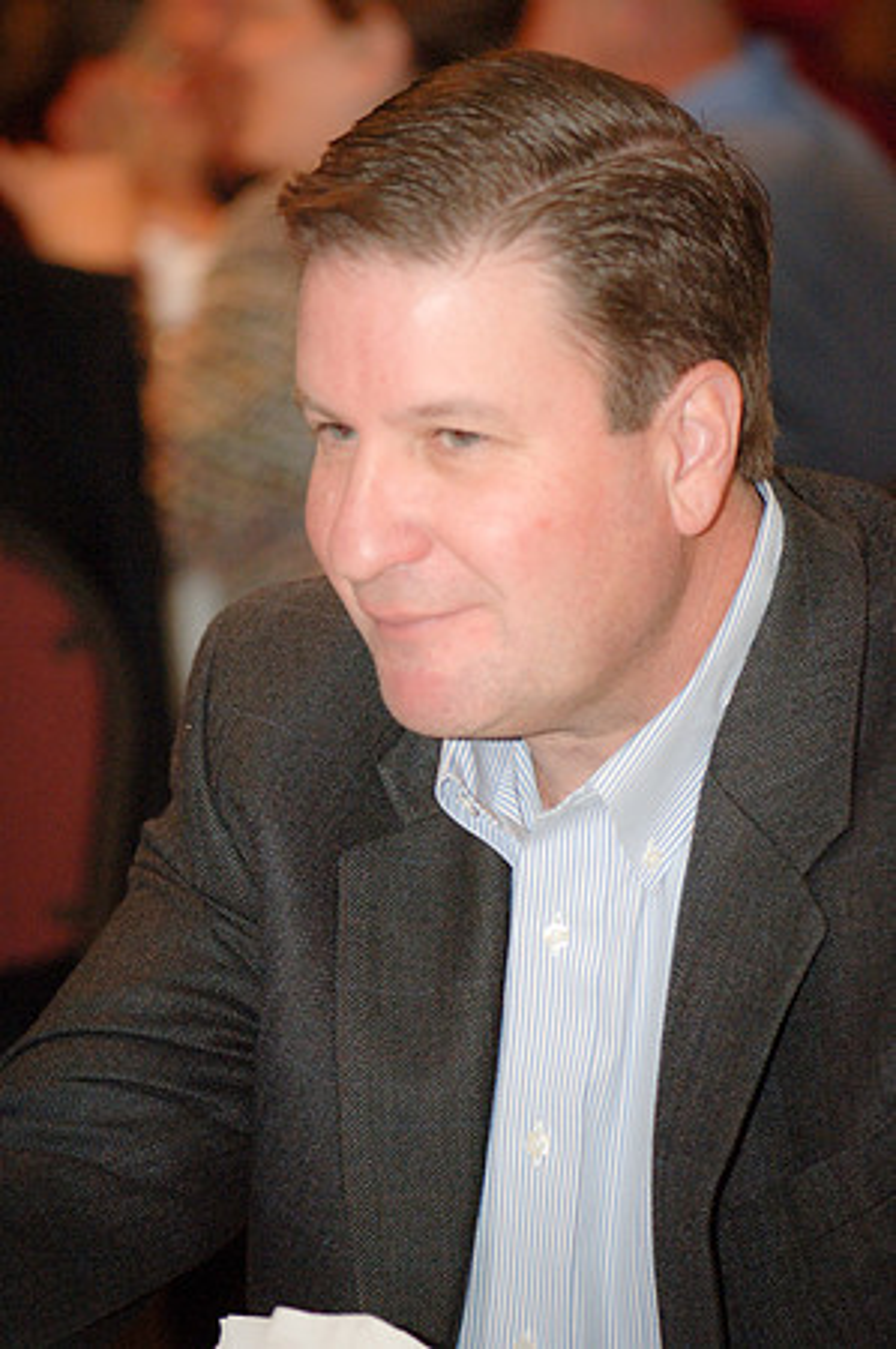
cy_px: 674
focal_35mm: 158
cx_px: 448
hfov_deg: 8.7
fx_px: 5893
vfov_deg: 13.1
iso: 800
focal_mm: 105
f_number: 2.8
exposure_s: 1/40
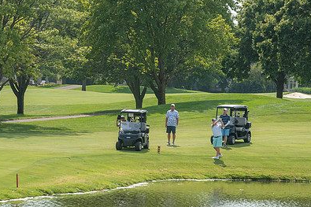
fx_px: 2539
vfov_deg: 4.7
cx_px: 131
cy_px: 133
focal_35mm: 294
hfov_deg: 7.0
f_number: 5
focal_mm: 200
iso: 250
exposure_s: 1/2500
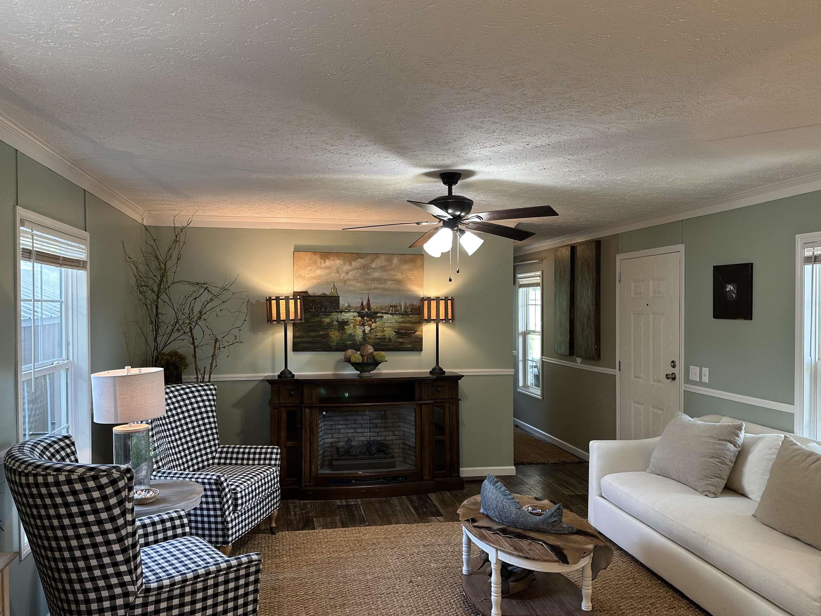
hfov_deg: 65.3
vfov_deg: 51.3
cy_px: 321
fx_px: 640
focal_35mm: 27
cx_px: 399
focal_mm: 6.86
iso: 125
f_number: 1.78
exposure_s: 1/60
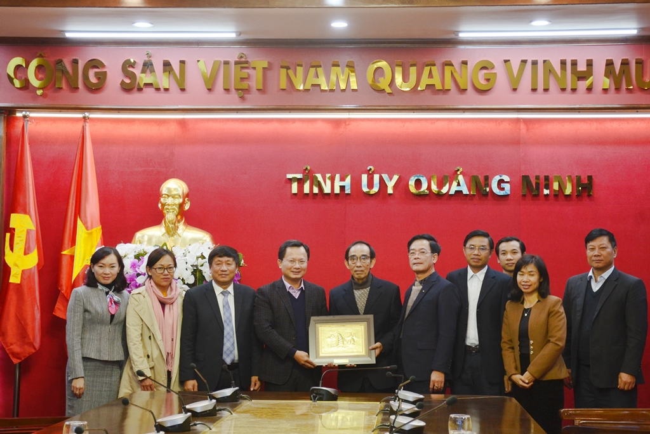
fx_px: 1219
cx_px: 325
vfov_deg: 20.2
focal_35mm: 68
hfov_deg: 29.8
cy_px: 217
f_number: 4.5
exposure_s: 1/80
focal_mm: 45
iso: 400
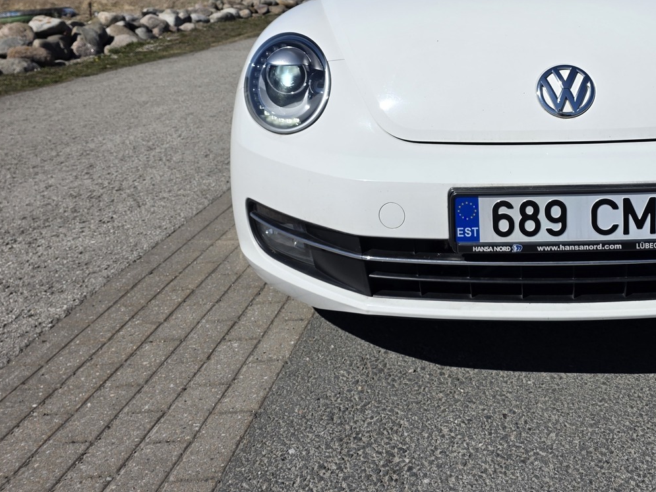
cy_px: 108
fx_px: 701
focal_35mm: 37
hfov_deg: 48.2
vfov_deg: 37.4
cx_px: 492
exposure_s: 1/3891
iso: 25
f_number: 1.7
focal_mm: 6.3
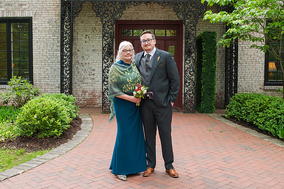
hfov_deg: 44.9
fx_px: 344
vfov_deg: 30.7
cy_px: 98
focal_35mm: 44
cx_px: 143
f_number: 3.2
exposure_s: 1/320
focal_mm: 35
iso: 220
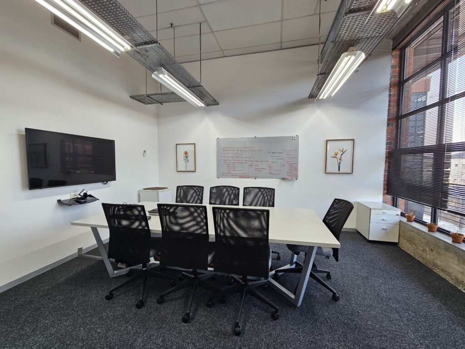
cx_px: 232
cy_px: 174
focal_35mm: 13
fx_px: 175
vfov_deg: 89.9
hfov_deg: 106.2
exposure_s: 1/50
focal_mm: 2.2
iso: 80
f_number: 2.2
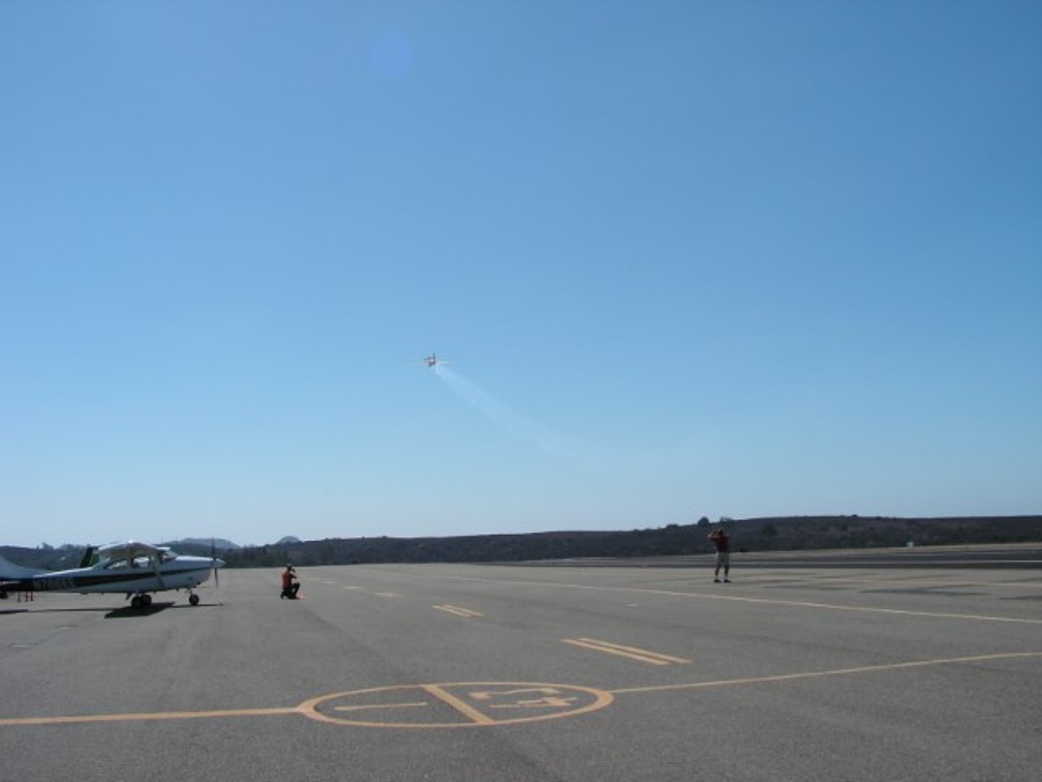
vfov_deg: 39.7
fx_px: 1084
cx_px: 521
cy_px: 391
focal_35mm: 36
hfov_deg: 51.4
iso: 50
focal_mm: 6
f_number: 4.8
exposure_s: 1/800
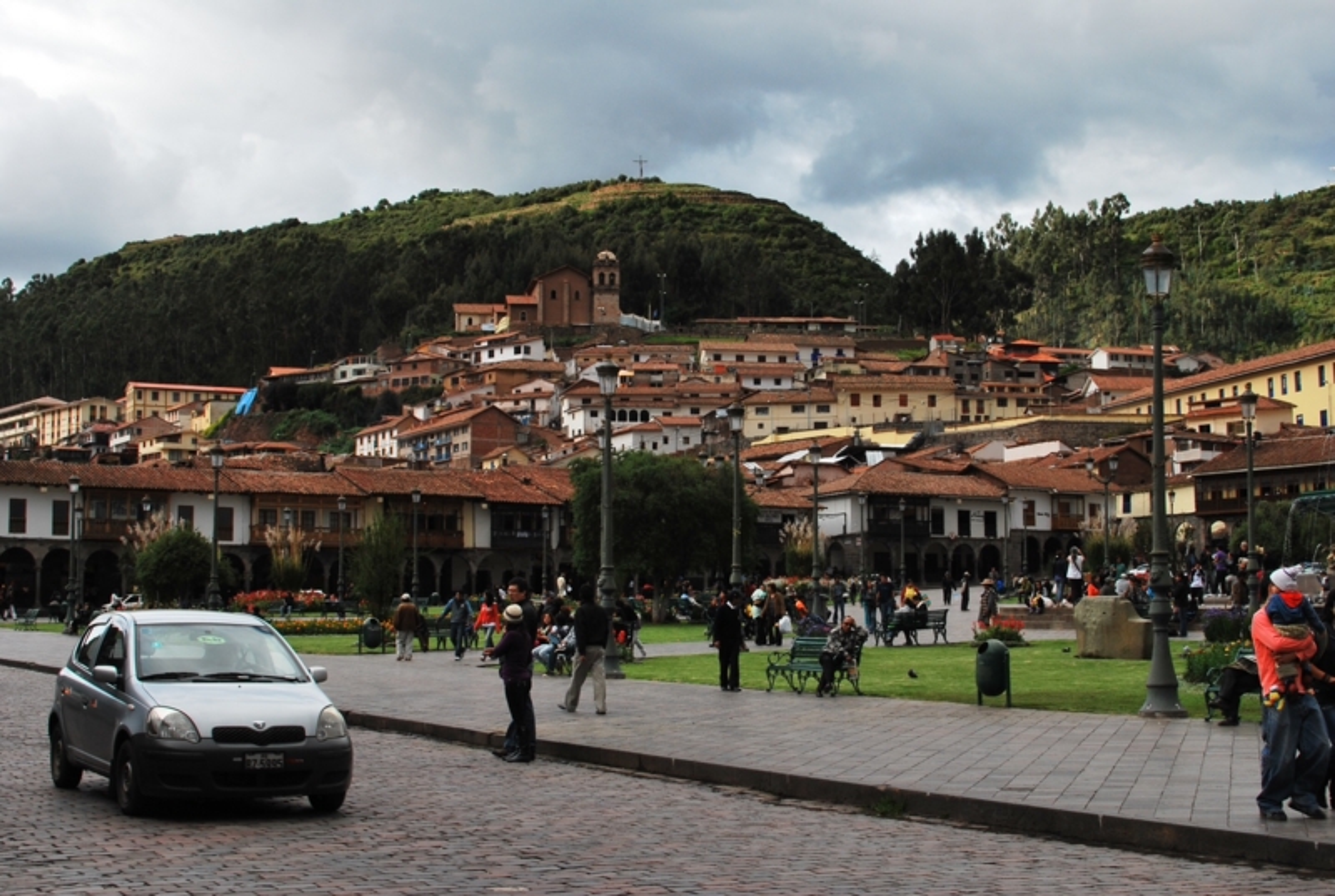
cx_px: 668
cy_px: 448
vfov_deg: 25.9
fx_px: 1951
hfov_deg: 37.8
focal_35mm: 52
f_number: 13
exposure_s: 1/125
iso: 200
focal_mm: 35
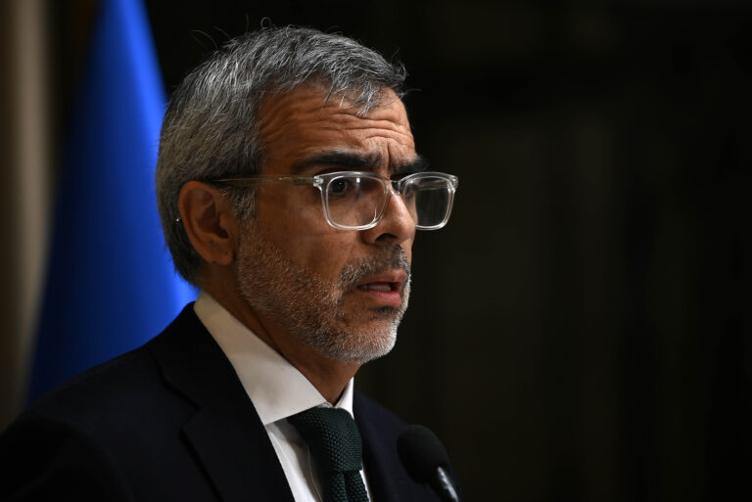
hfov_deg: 10.3
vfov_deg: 6.9
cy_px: 251
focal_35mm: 200
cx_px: 376
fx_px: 4180
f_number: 2.8
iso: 640
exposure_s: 1/250
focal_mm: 200
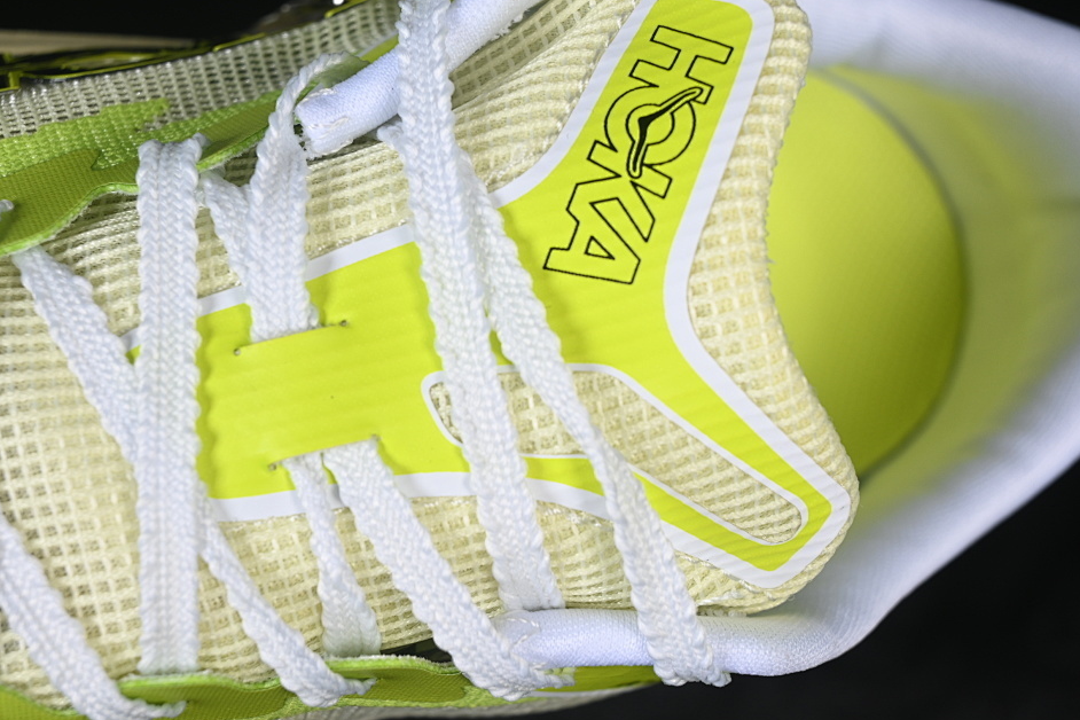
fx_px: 2580
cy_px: 377
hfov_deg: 23.6
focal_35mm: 86
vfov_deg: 15.9
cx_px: 491
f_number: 7.1
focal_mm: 50
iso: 160
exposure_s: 1/80
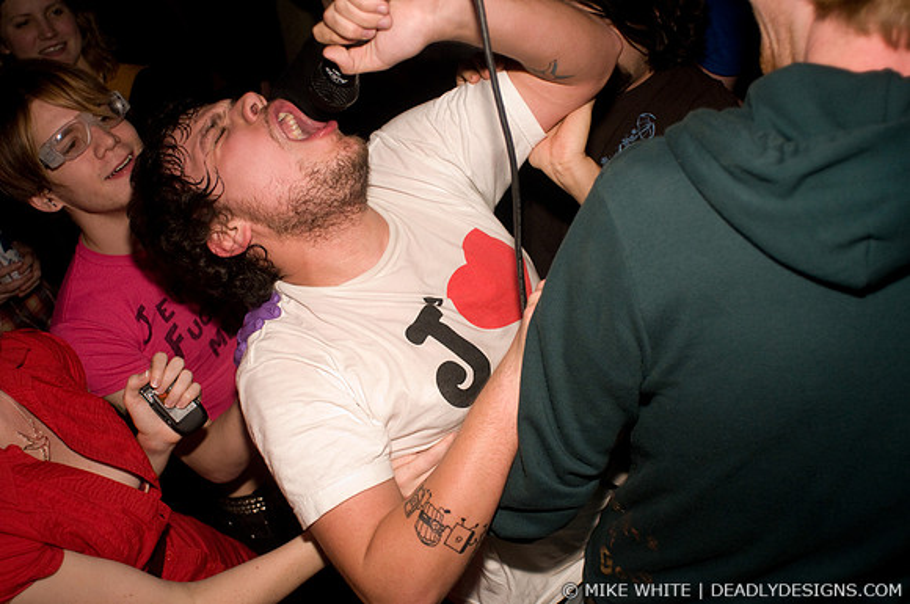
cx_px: 455
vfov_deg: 43.5
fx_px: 757
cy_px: 302
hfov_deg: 62.0
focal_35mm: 30
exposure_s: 1/250
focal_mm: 20
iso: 1600
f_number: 2.8
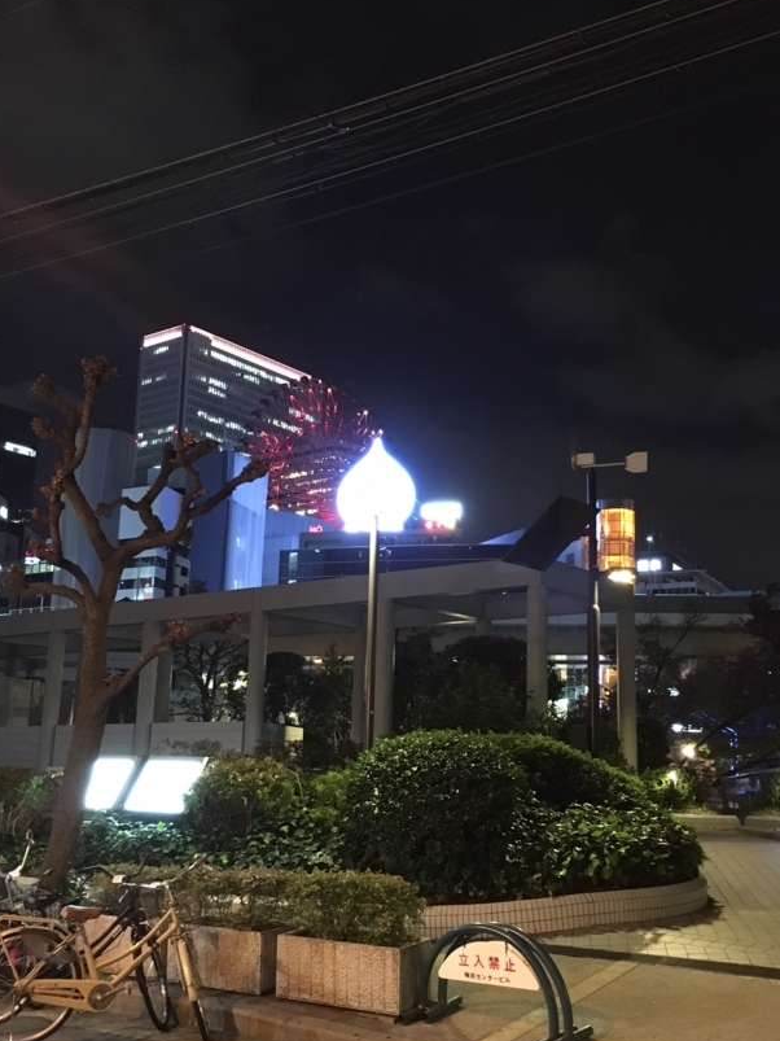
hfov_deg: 38.5
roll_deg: -1.3
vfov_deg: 50.1
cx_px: 469
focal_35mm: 37
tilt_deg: +11.3
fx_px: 1112
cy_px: 541
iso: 500
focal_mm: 4.15
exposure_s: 1/15
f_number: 2.2
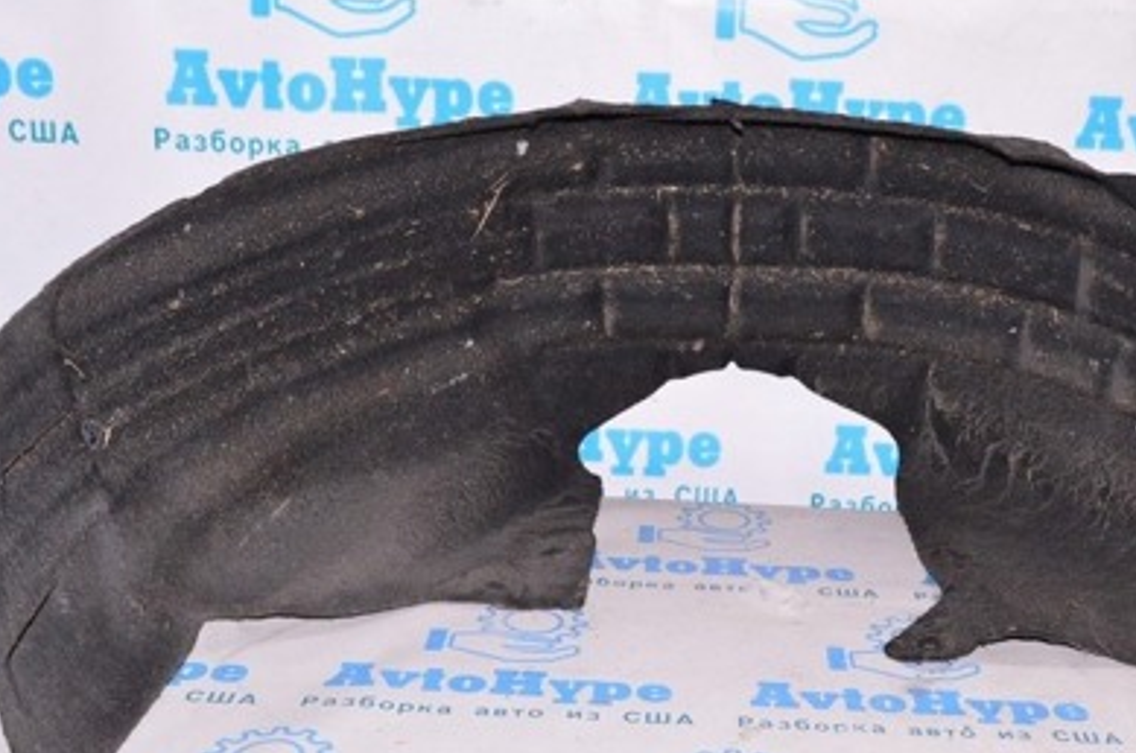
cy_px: 422
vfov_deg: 23.8
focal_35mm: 57
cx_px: 739
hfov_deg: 34.9
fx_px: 1790
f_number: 8
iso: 1600
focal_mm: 23
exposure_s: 1/200
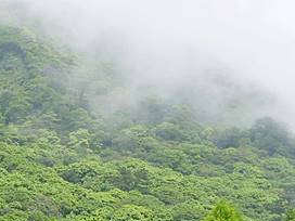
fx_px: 878
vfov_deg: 13.5
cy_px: 337
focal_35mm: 103
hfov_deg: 18.3
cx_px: -39
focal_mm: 14
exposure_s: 1/1300
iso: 200
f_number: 4.5
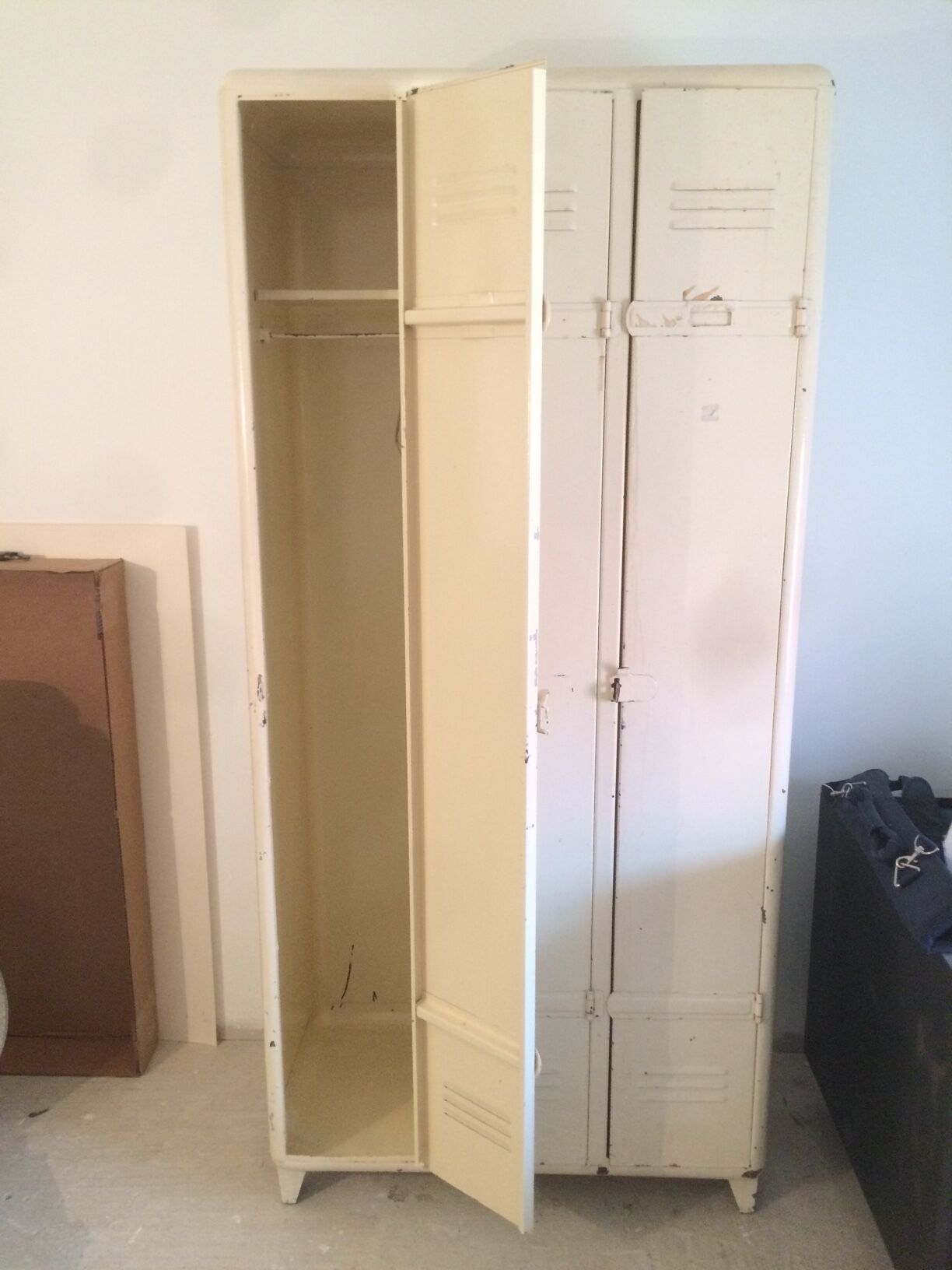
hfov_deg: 48.2
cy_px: 635
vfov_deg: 61.7
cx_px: 476
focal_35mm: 29
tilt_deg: -15.2
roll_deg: +0.7
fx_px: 1063
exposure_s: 1/33
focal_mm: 4.15
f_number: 2.2
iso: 250
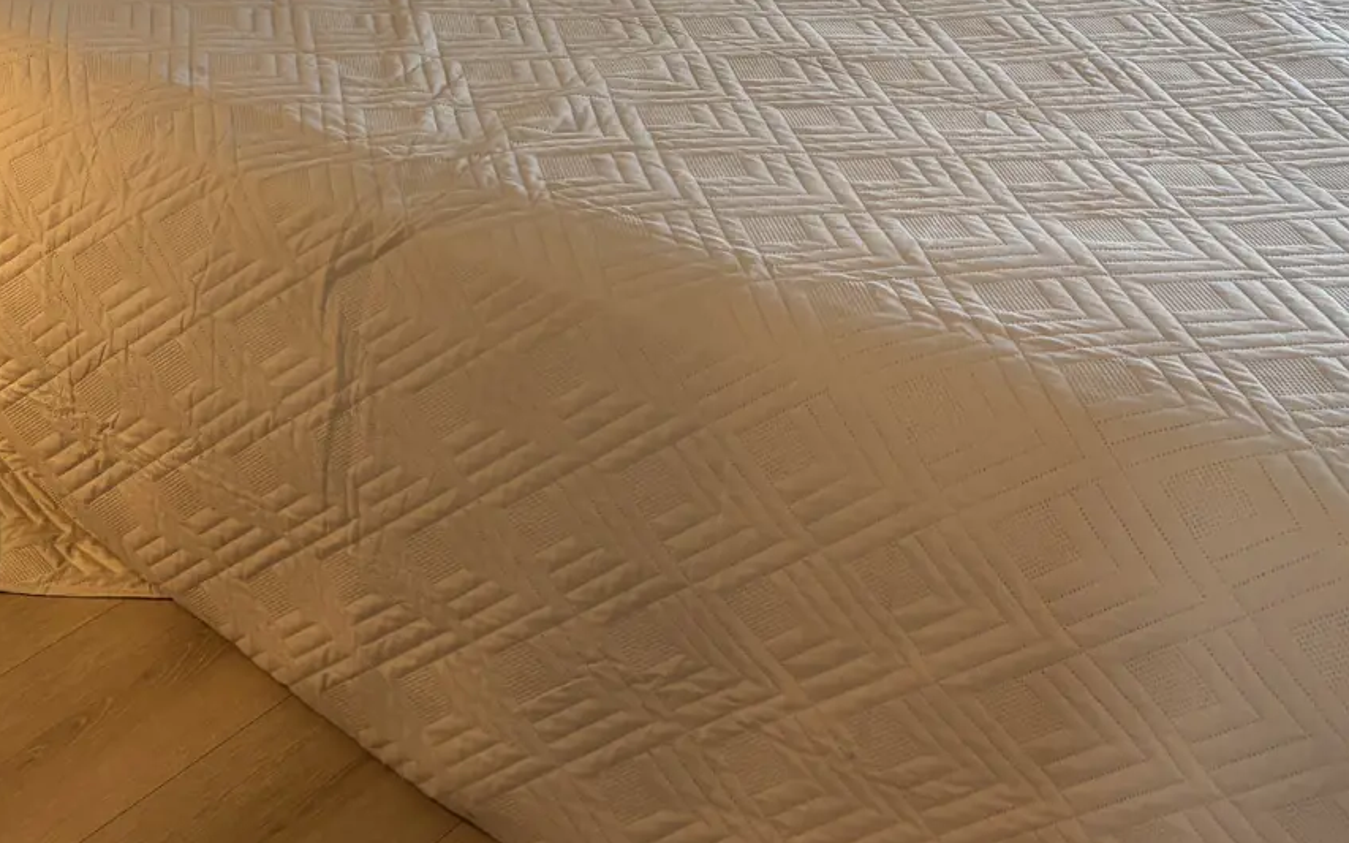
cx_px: 900
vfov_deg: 19.3
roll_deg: +2.3
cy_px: -261
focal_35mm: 62
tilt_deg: -15.4
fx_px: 2279
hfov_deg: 32.7
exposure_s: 1/50
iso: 100
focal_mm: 5.96
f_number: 1.6
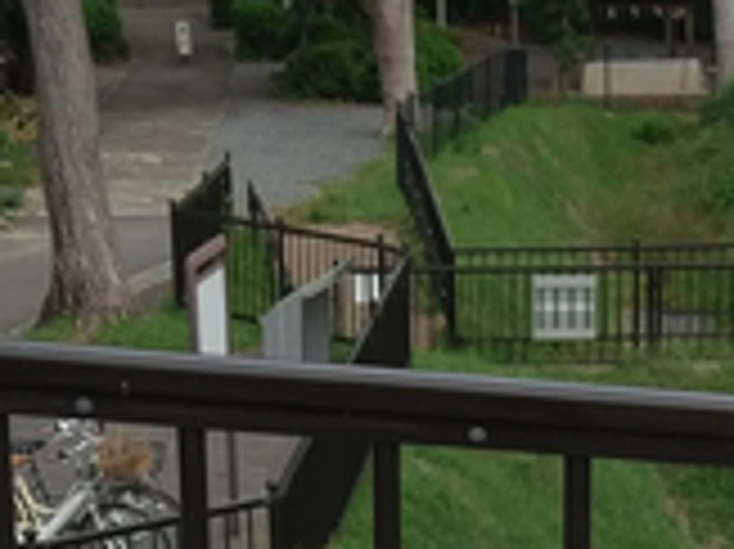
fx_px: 2712
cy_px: 752
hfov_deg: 15.3
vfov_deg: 11.2
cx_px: 581
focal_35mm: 128
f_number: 1.8
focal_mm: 4.58
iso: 100
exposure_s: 1/1714
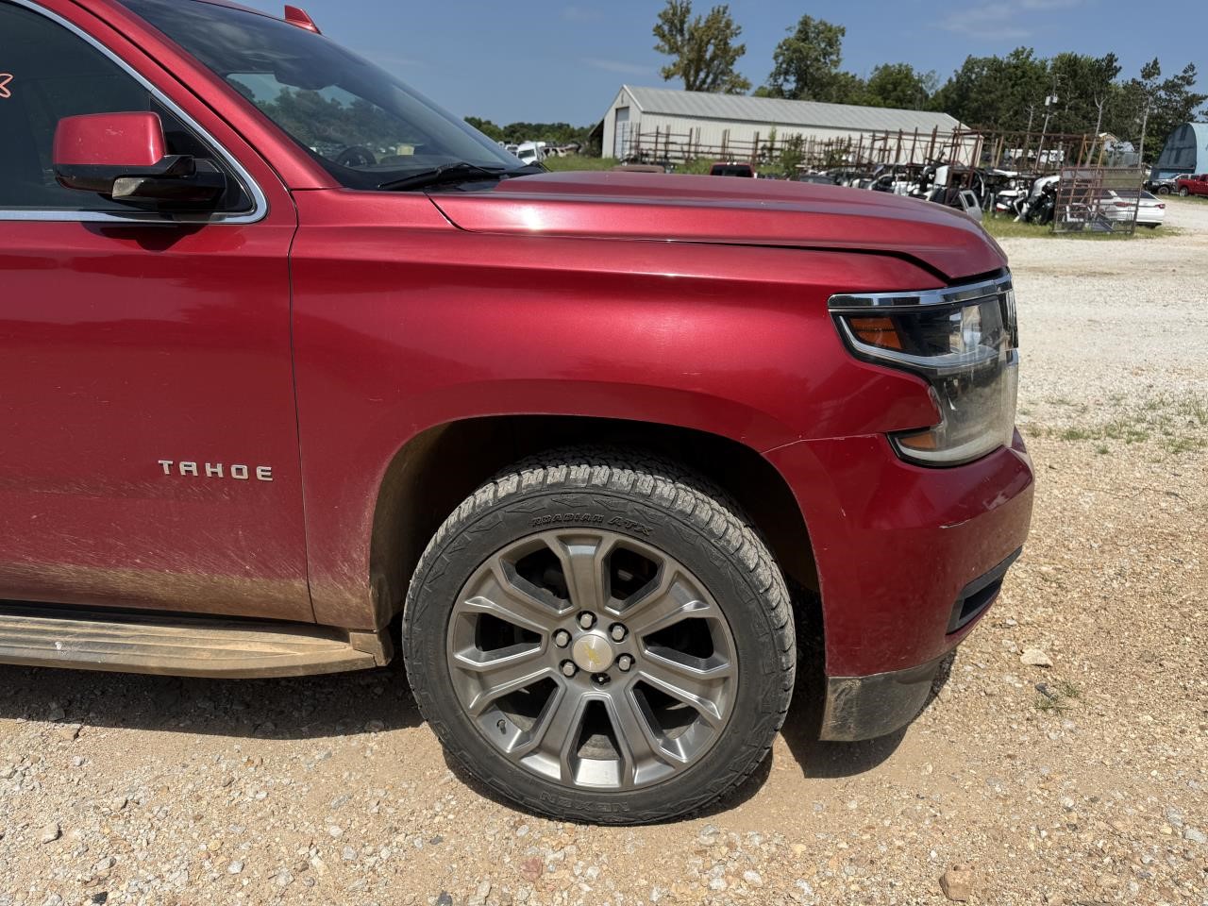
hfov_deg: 71.6
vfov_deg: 56.8
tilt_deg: -18.2
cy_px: 453
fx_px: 838
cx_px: 604
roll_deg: -4.0
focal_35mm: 24
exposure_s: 1/4167
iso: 80
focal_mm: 6.76
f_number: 1.78
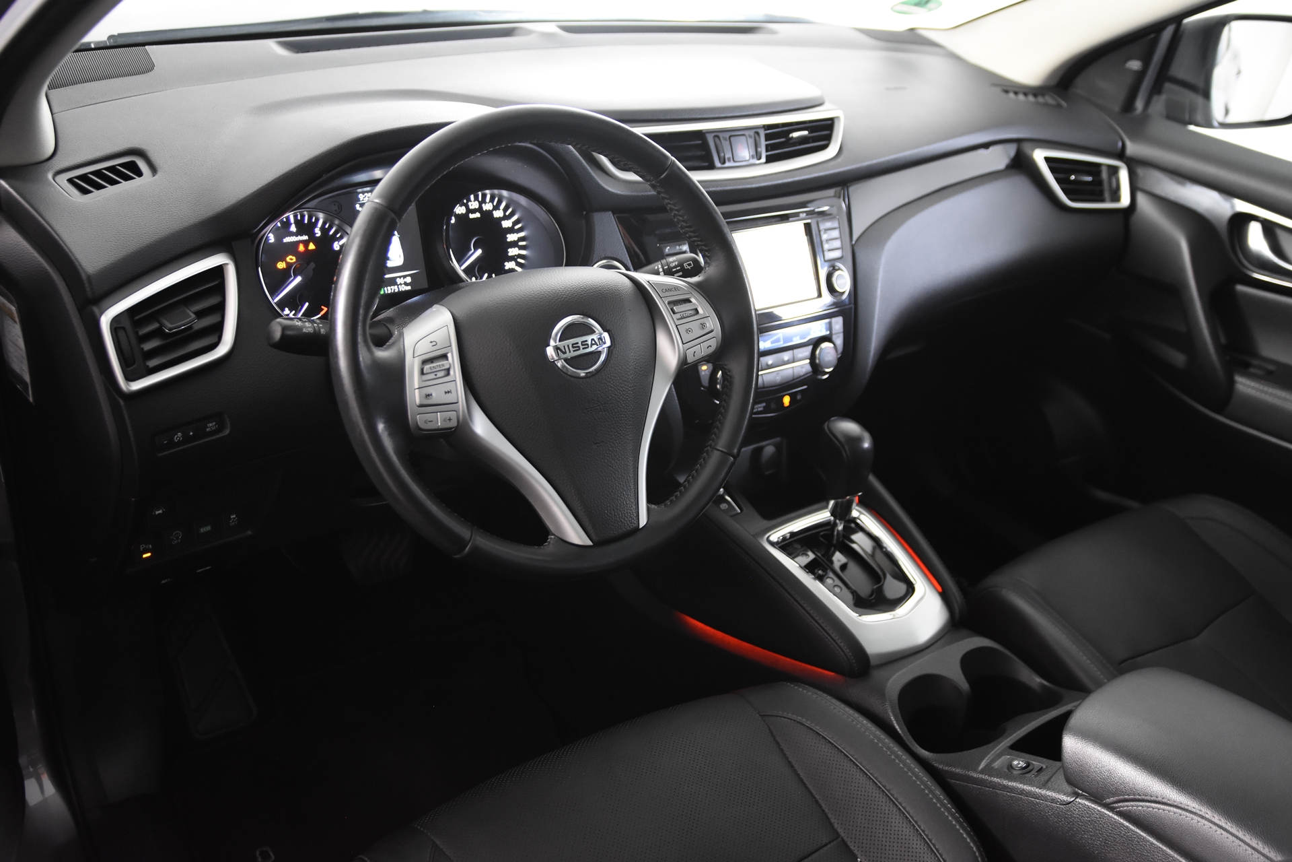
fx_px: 1184
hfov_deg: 57.2
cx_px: 646
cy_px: 431
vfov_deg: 40.0
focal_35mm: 33
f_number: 3
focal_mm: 22
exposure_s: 1/30
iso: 1800
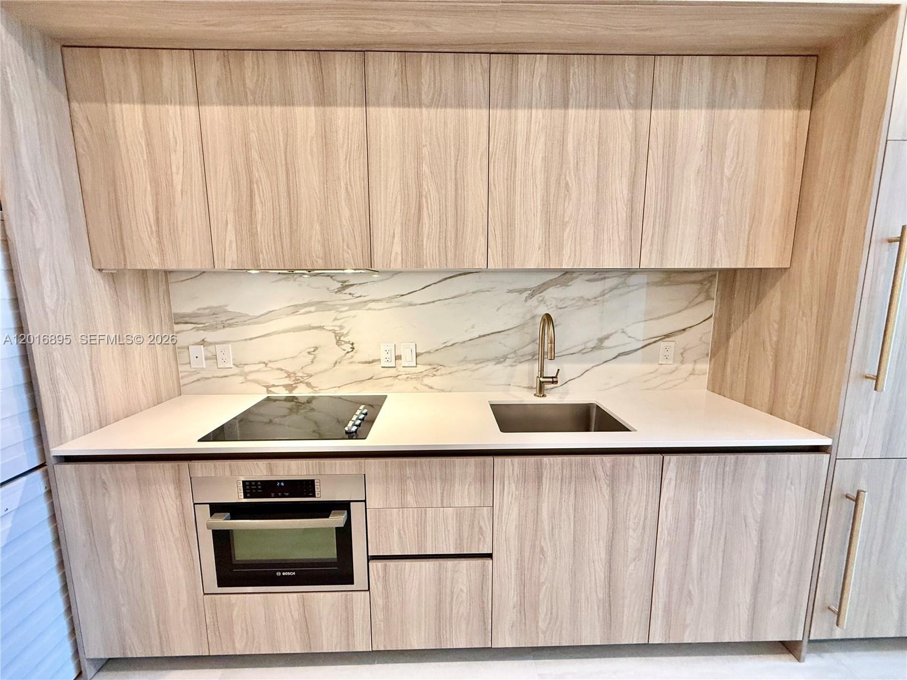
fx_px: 367
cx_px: 454
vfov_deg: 85.7
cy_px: 340
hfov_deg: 102.1
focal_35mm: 14
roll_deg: -0.2
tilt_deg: -7.6
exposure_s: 1/120
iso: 250
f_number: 2.2
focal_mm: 2.22
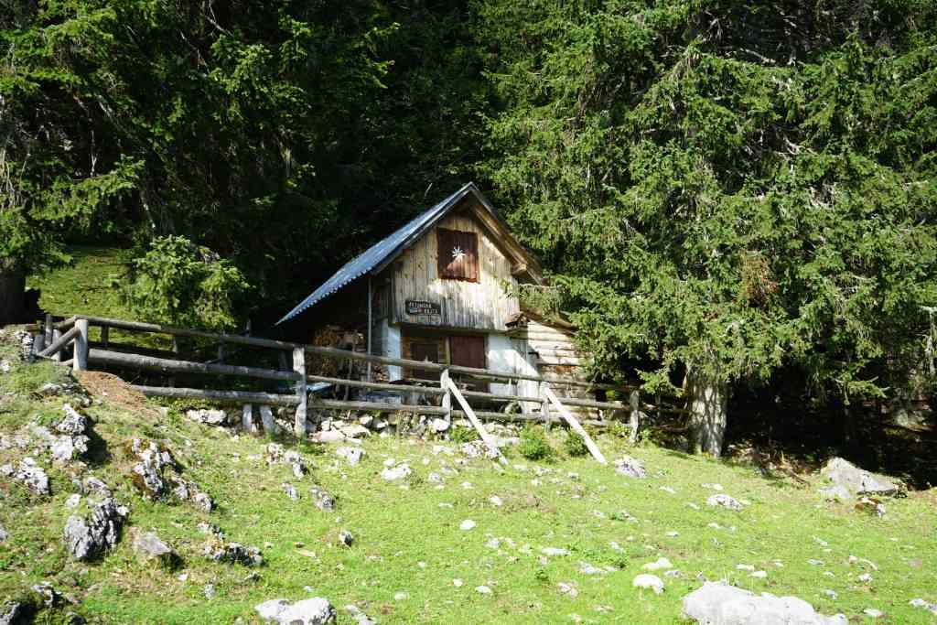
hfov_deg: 57.2
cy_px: 312
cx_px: 468
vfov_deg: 40.0
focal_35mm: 33
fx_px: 859
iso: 100
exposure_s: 1/80
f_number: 8
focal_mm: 33
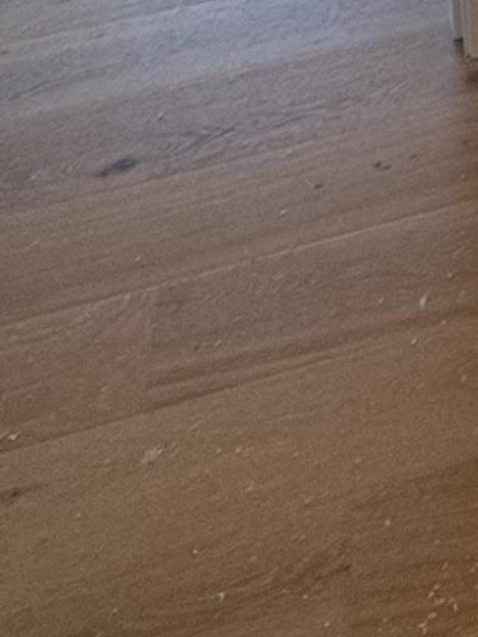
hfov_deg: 14.8
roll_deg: -0.3
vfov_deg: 16.3
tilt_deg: -13.2
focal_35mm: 84
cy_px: -717
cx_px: 916
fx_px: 1547
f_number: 2.2
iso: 80
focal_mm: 2.22
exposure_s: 1/120
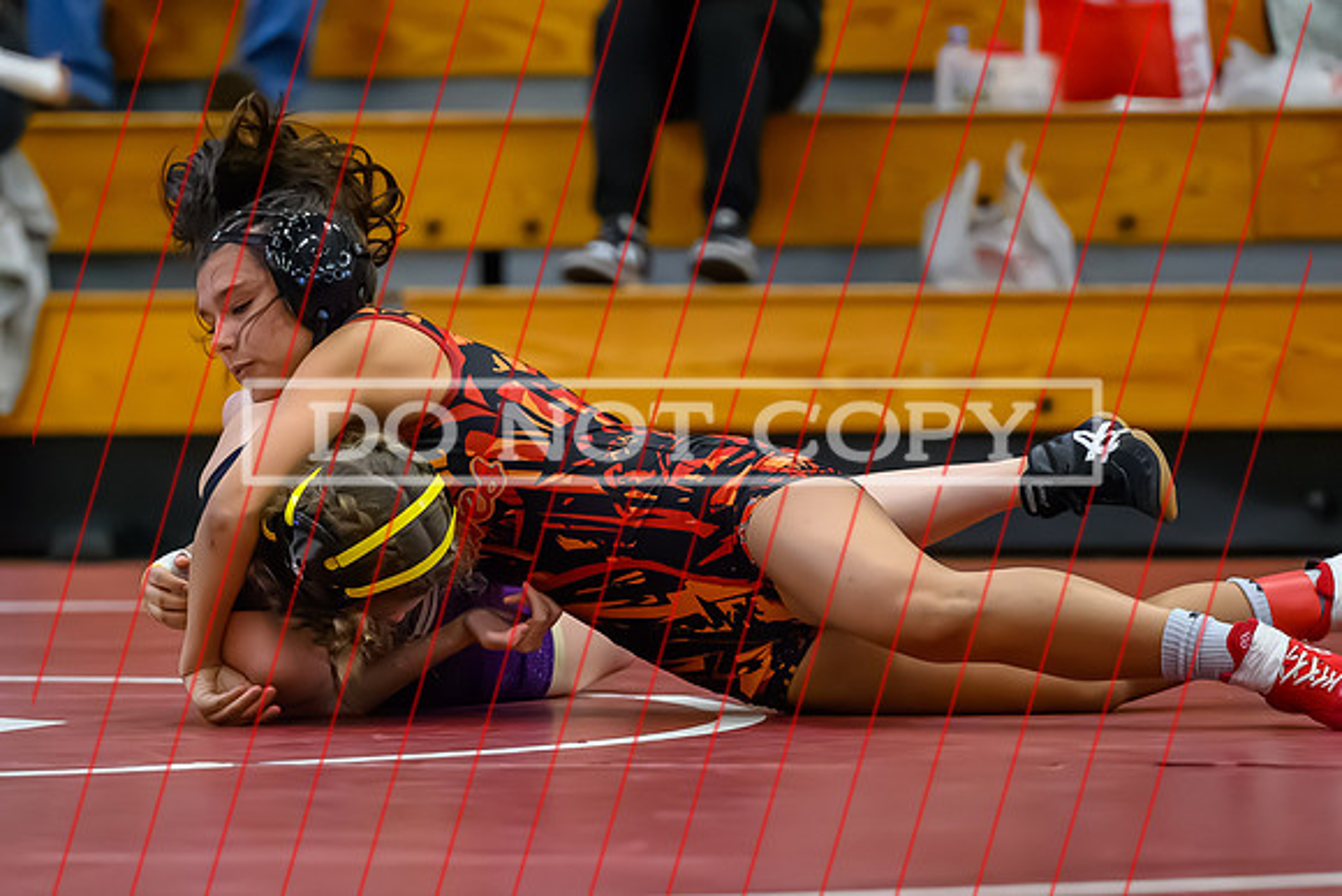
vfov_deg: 3.7
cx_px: 447
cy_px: 514
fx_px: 13915
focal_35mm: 373
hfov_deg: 5.5
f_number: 2.8
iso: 10000
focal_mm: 200
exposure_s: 1/640
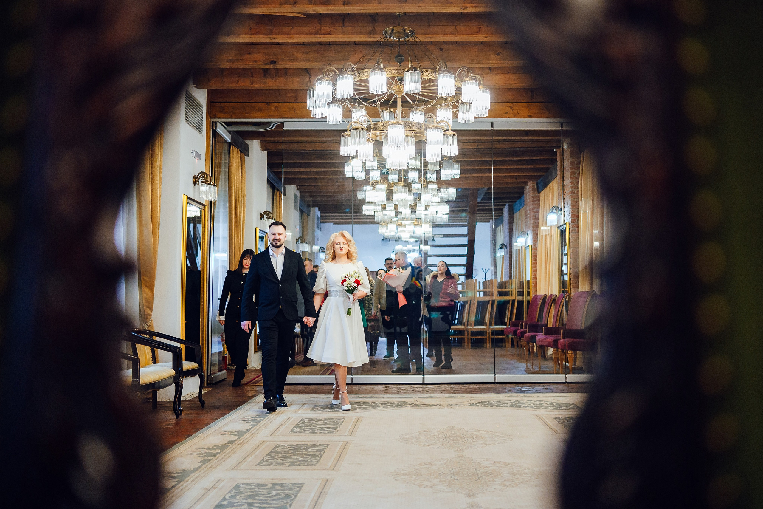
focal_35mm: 35
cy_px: 254
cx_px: 382
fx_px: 742
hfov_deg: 54.4
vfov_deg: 37.9
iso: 1600
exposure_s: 1/200
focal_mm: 35
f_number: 2
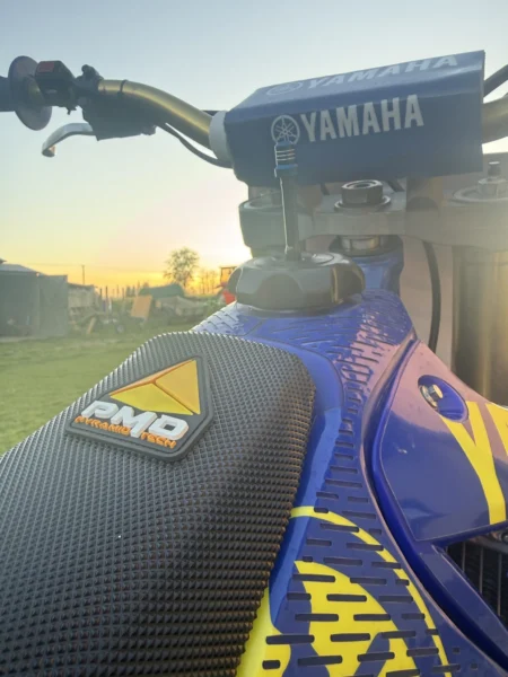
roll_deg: -0.4
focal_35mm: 24
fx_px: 470
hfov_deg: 56.8
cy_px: 338
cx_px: 254
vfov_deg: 71.6
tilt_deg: +0.2
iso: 160
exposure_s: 1/99
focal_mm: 2.22
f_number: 2.2
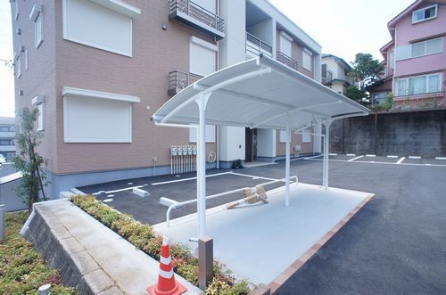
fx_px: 297
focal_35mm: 24
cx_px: 223
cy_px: 148
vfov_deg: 52.9
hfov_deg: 73.9
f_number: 6.3
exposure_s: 1/160
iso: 200
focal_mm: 16
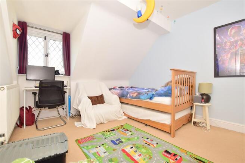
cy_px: 82
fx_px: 102
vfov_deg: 77.3
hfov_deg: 100.4
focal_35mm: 15
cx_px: 122
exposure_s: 1/25
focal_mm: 10
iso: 200
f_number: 9
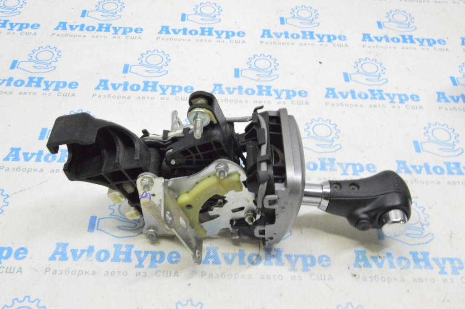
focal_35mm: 39
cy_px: 154
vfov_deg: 34.2
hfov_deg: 49.6
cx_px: 232
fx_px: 503
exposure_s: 1/15
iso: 6400
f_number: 20
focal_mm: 26
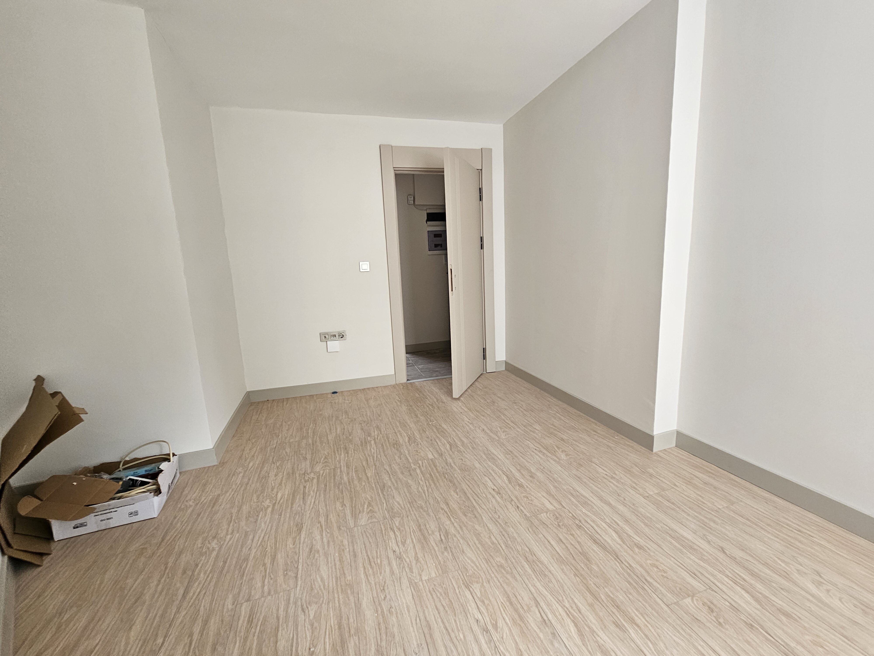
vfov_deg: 89.9
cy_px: 328
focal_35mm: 13
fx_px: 328
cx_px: 437
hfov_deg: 106.2
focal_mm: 2.2
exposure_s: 1/57.5
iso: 125
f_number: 2.2
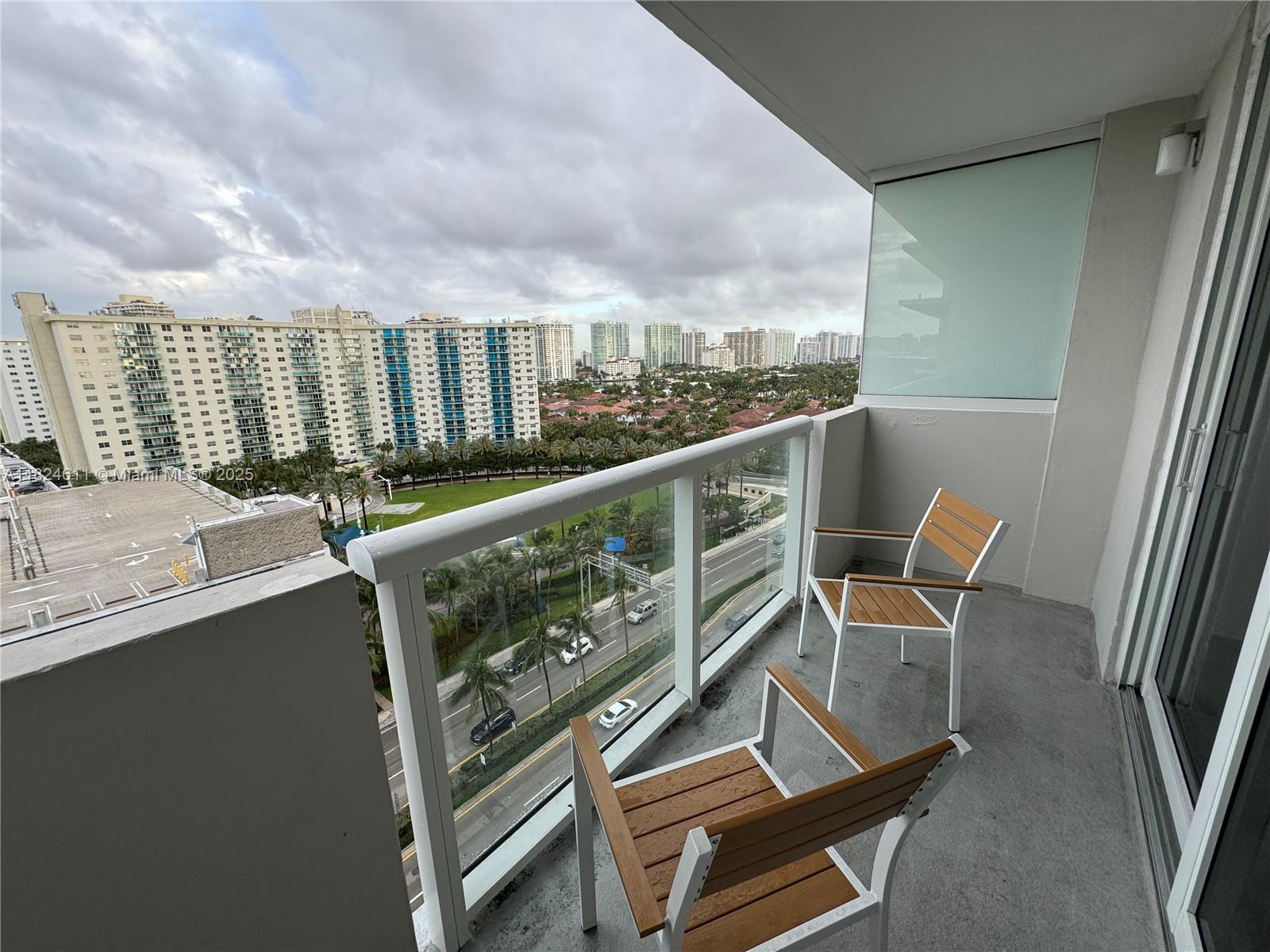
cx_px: 635
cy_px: 476
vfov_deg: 85.7
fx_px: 514
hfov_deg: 102.1
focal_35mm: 14
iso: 40
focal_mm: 2.22
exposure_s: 1/294
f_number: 2.2
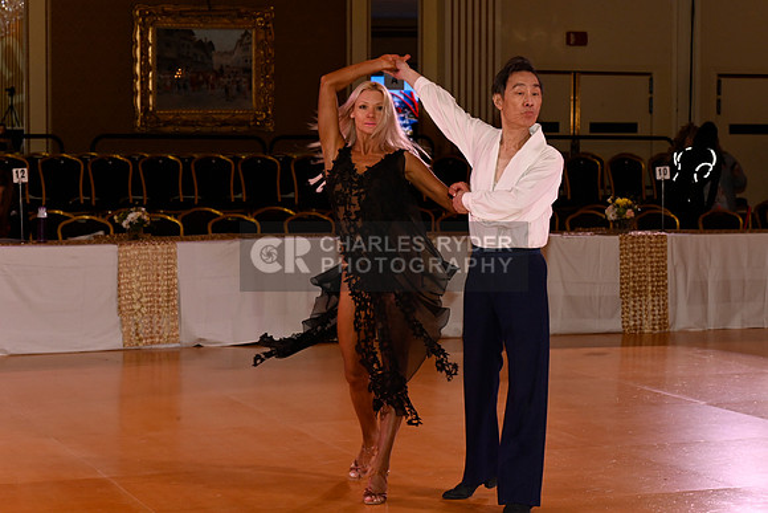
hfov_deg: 21.5
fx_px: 2027
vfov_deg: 14.4
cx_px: 384
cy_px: 256
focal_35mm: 95
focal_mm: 95
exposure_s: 1/200
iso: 2000
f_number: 4
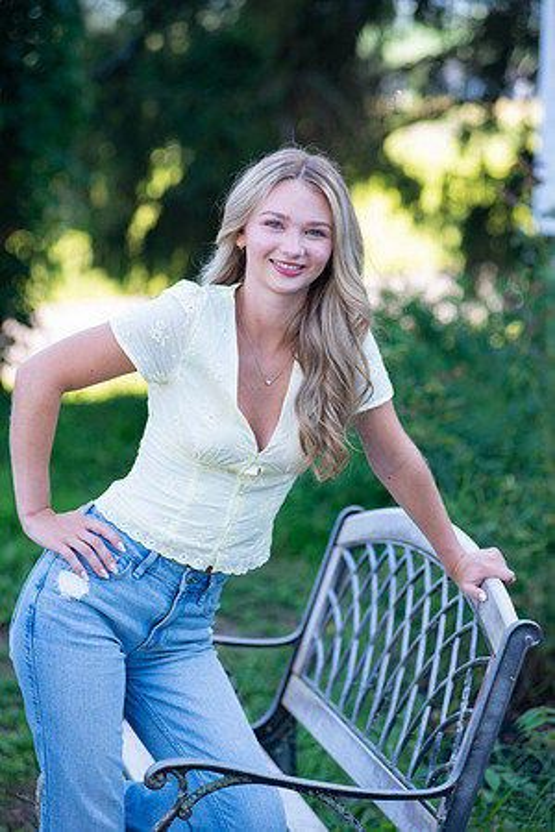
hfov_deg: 12.2
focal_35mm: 112
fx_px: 2590
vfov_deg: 18.3
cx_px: 278
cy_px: 416
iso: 160
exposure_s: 1/125
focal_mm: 112
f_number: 4
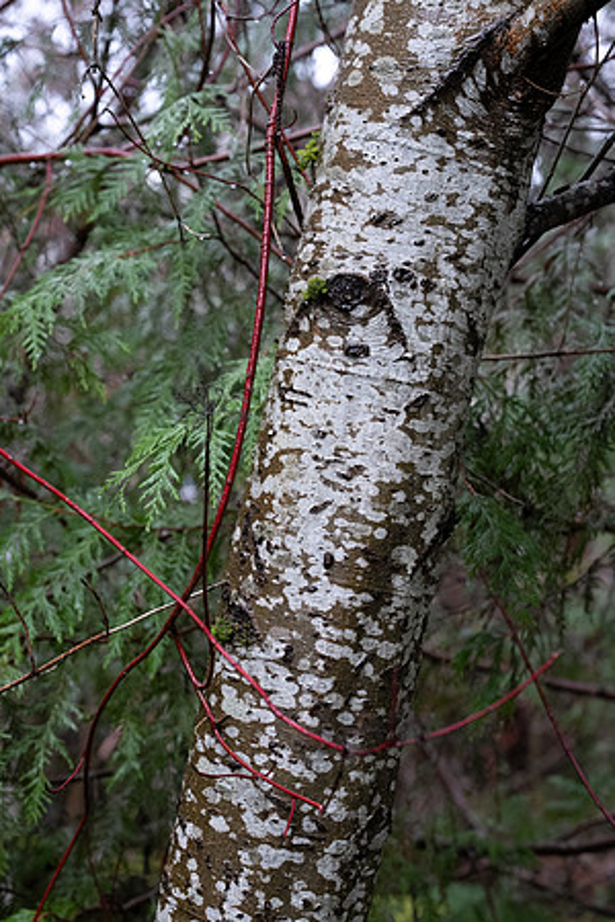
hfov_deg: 21.9
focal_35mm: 62
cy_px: 461
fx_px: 1589
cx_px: 308
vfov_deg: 32.4
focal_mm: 62
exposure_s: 1/80
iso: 1250
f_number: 4
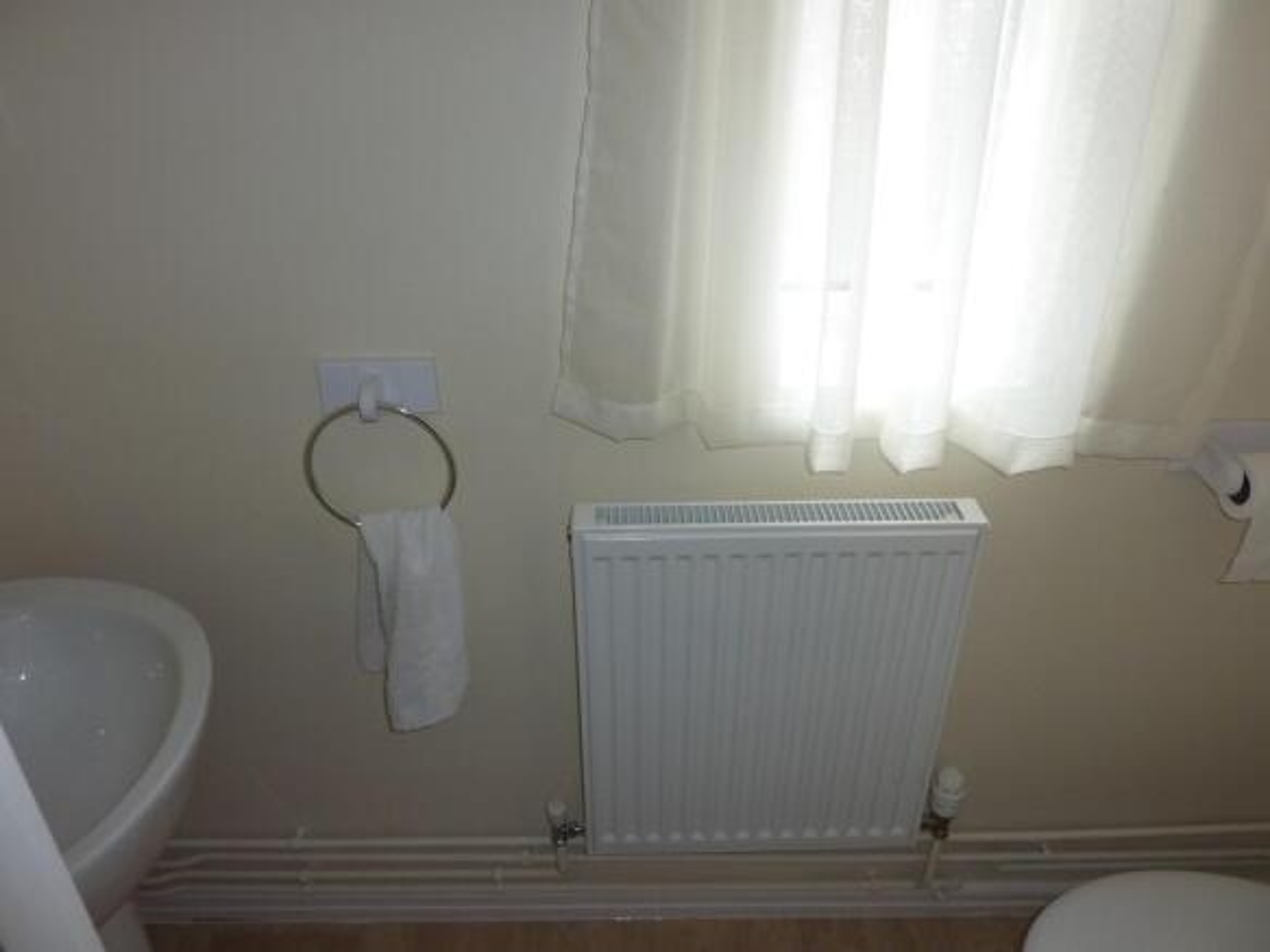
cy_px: 476
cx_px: 635
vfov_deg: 54.9
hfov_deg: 69.4
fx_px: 917
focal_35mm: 25
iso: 100
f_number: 3.3
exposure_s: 1/30
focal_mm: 4.1
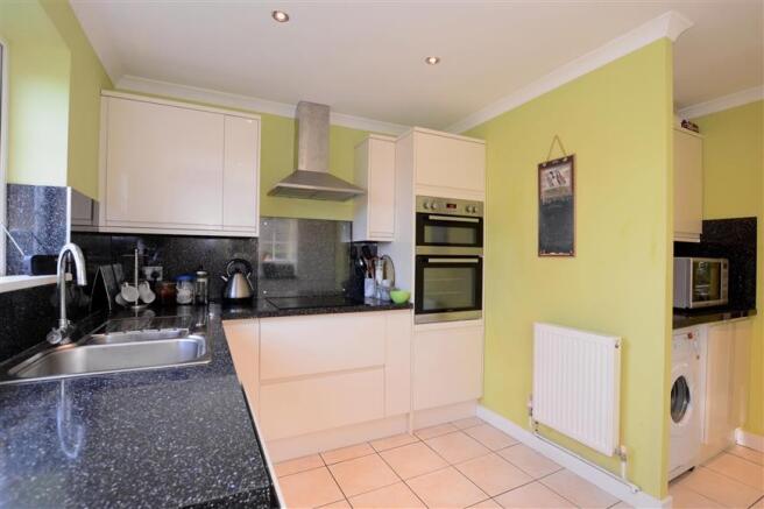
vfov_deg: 77.3
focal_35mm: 15
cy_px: 254
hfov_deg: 100.4
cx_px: 382
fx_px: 318
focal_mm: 10
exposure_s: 1/25
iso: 400
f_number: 5.6
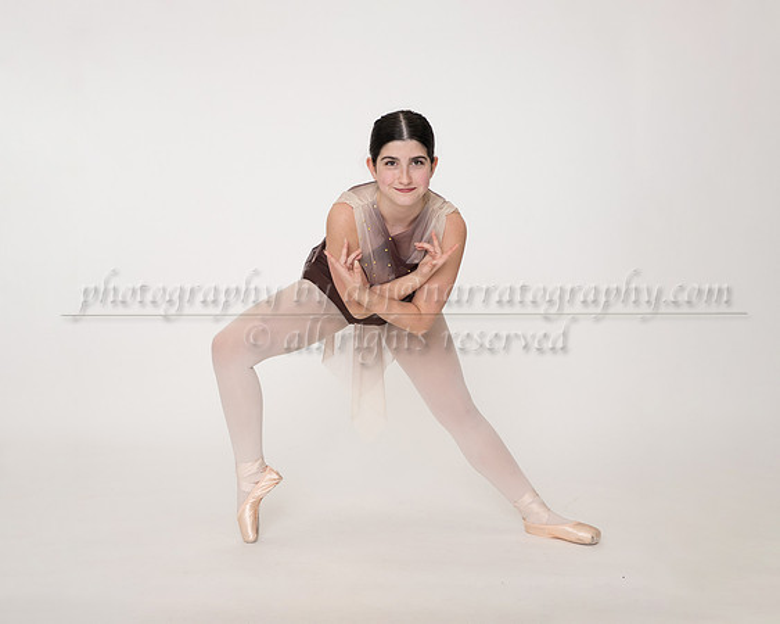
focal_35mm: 47
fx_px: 1095
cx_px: 390
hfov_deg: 39.2
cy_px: 256
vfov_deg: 31.7
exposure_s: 1/250
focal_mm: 35
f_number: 4.5
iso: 400
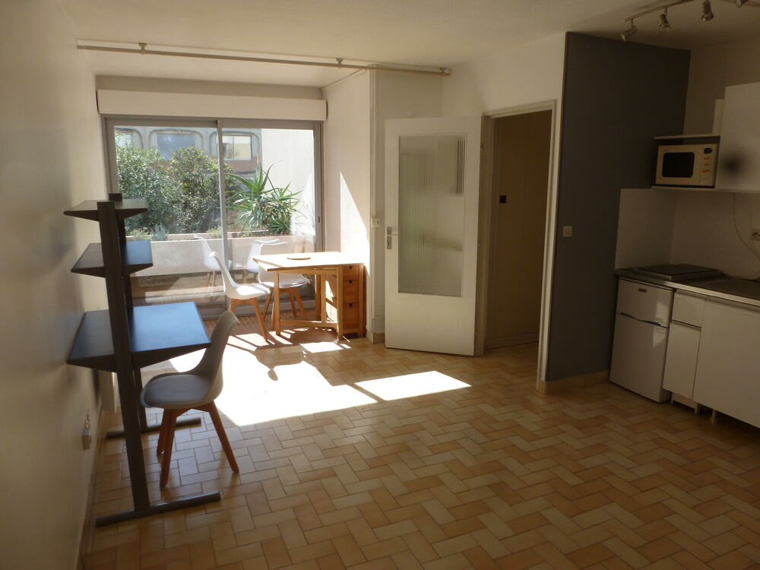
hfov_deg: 71.6
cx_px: 380
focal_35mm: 24
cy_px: 285
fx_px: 527
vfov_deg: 56.8
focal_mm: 4.3
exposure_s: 1/160
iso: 100
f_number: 4
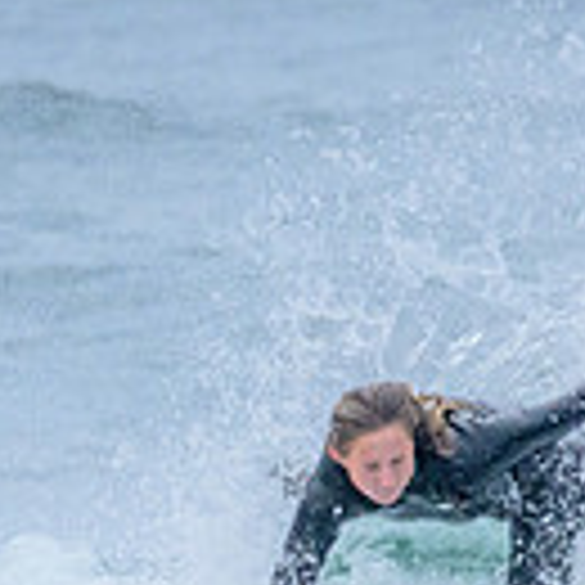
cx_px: 351
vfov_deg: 0.6
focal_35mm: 3033
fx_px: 57990
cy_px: 668
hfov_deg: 0.6
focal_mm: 800
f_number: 11
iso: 4500
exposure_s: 1/1600
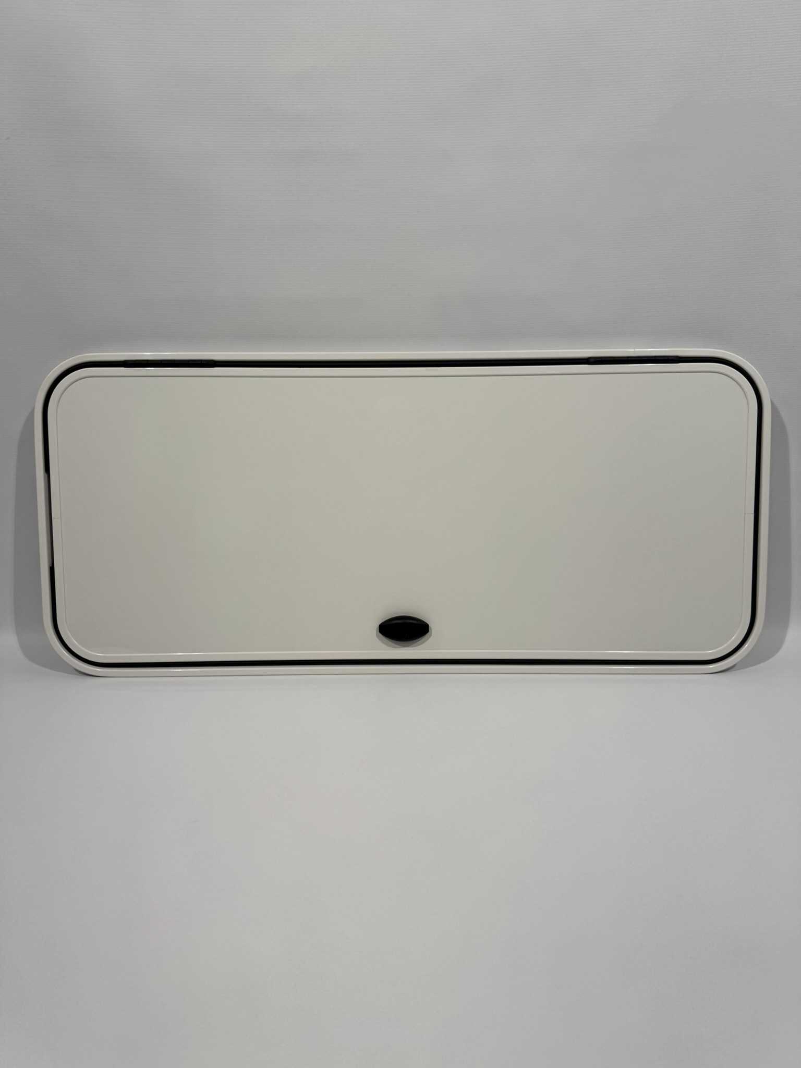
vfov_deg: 71.6
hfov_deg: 56.8
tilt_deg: -16.9
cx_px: 400
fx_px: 740
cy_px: 534
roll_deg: +0.0
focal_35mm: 24
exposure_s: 1/460
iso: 80
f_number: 1.78
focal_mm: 6.76
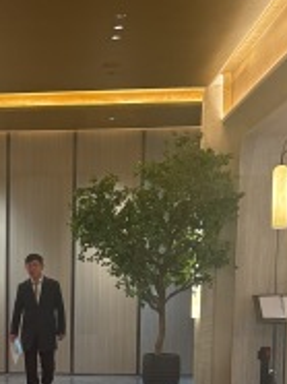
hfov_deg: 19.1
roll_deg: +0.1
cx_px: -21
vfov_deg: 25.4
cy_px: 360
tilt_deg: -4.2
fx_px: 820
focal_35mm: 74
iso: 320
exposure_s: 1/100
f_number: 1.78
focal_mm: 6.76
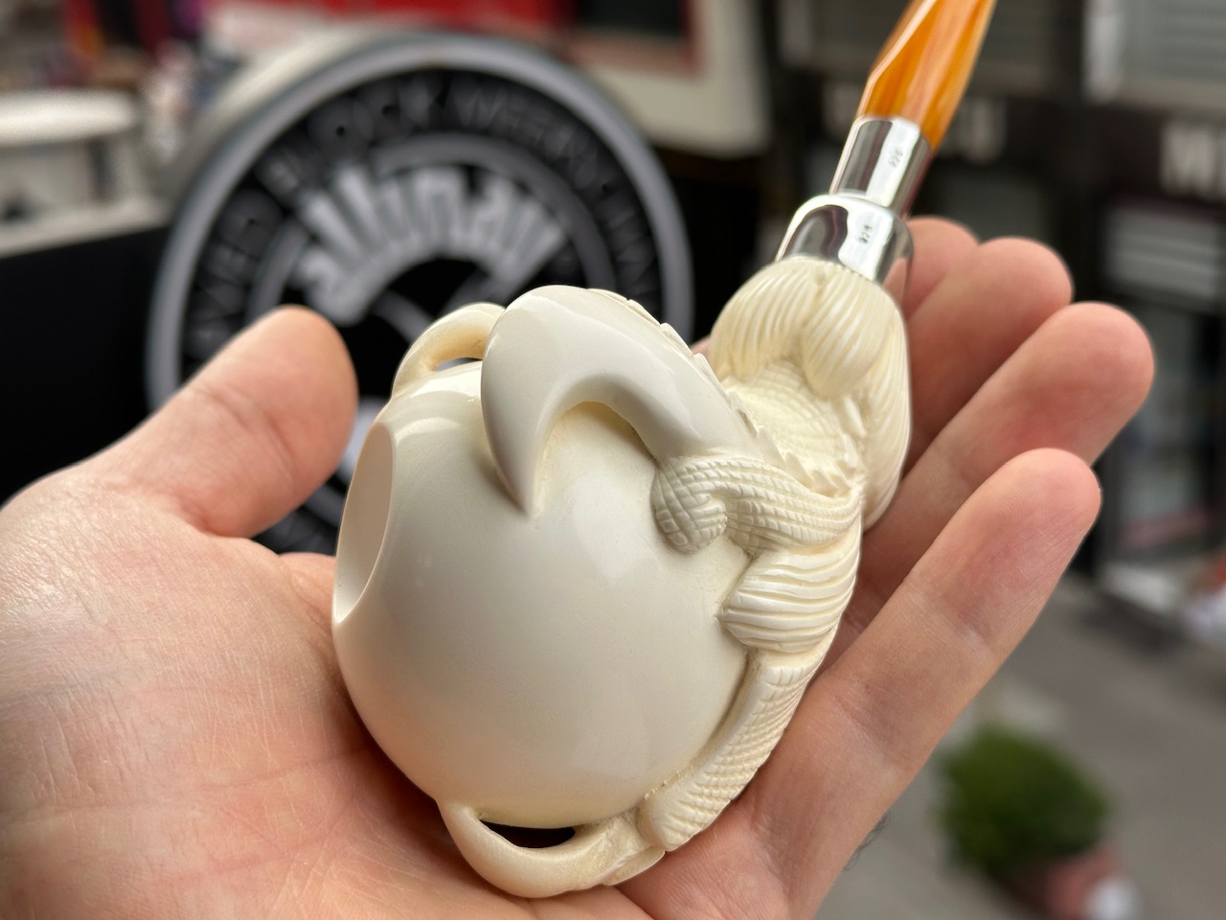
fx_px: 1700
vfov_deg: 30.3
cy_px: 460
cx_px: 613
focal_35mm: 48
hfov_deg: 39.7
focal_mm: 6.86
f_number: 1.78
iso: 64
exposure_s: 1/1000
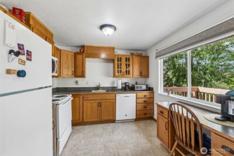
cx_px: 117
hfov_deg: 100.4
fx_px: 98
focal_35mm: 15
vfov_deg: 77.4
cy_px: 78
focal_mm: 10
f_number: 9
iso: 250
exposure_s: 1/8
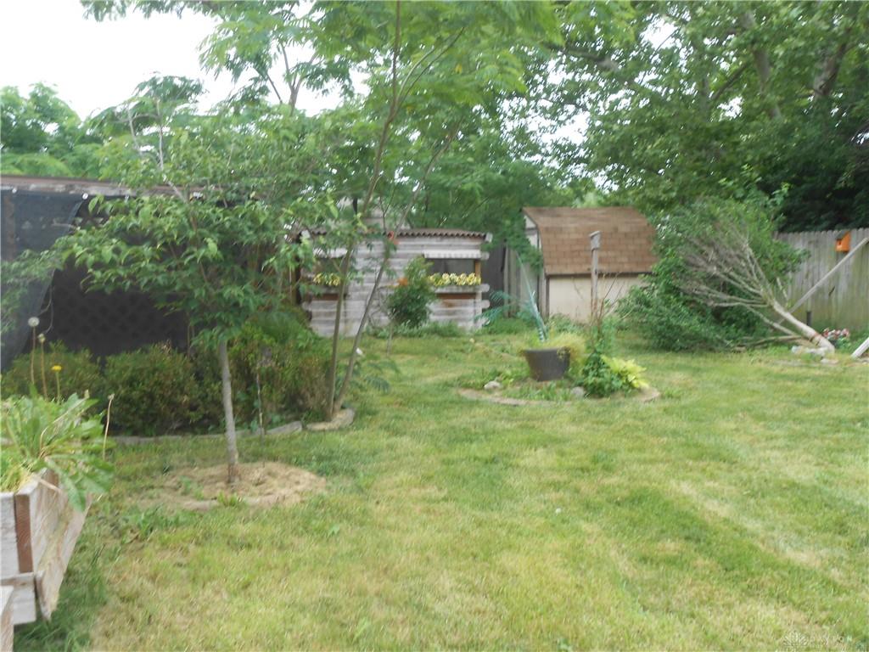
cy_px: 326
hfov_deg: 54.0
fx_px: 854
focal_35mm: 34
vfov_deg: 41.8
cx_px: 434
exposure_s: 1/80
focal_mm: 6
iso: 80
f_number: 3.9
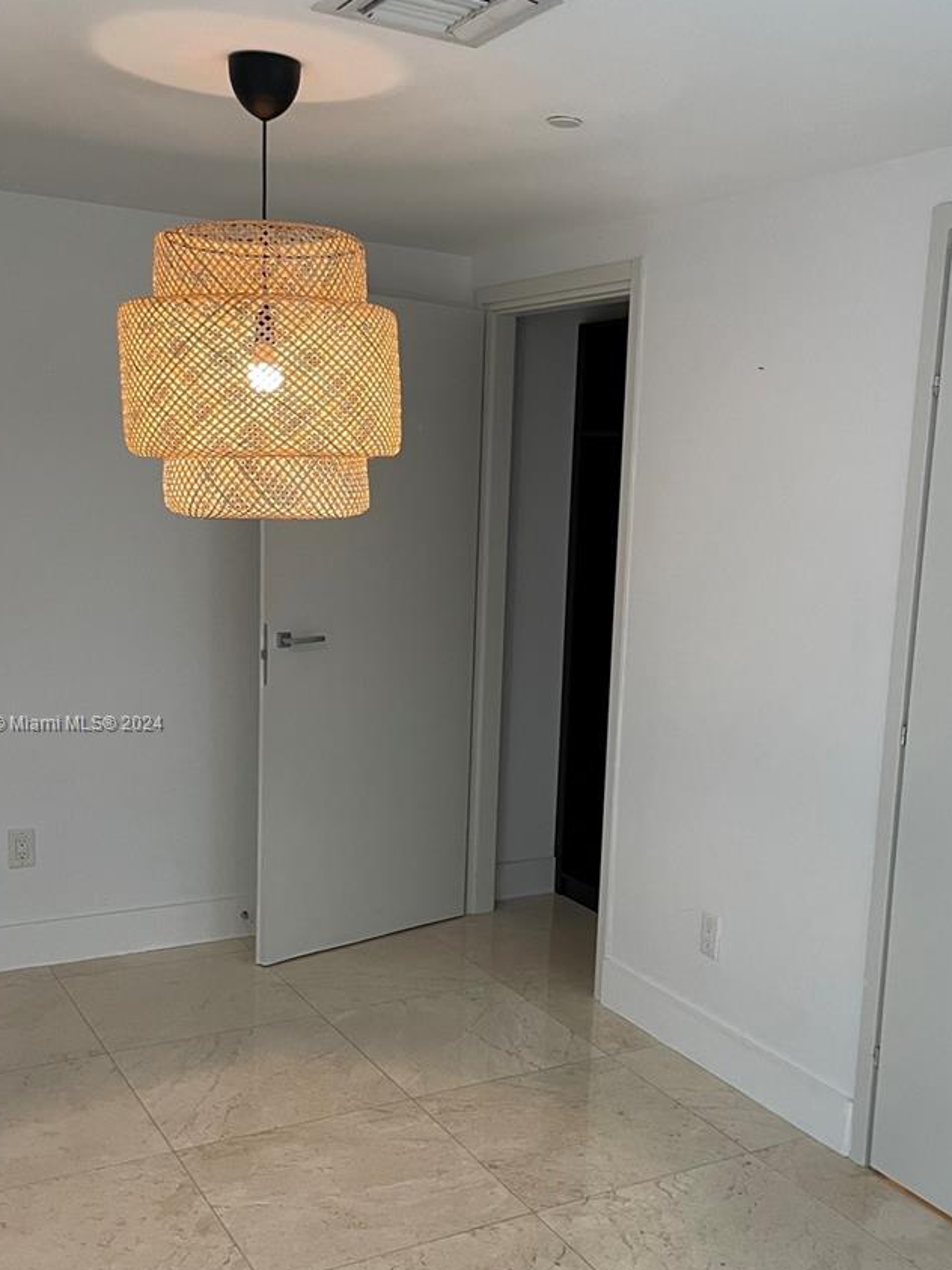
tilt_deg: -9.8
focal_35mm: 37
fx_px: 1357
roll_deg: -2.7
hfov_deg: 38.5
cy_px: 725
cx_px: 565
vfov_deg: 50.0
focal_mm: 4.2
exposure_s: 1/60
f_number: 1.6
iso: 160
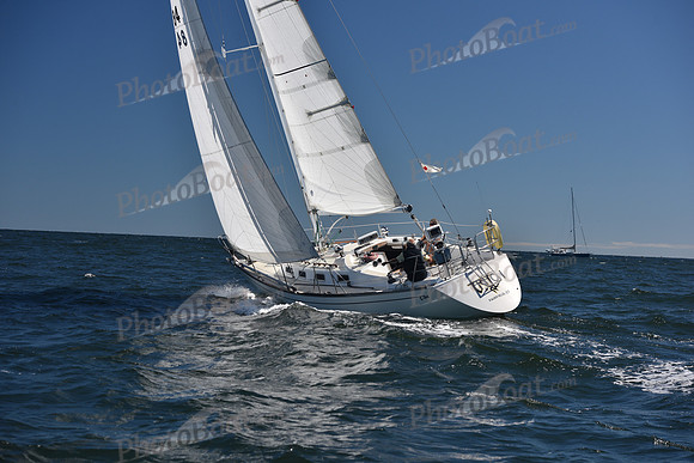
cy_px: 232
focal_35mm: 70
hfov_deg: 28.8
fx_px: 1350
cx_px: 347
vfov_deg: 19.5
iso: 200
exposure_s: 1/1000
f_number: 5
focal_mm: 70
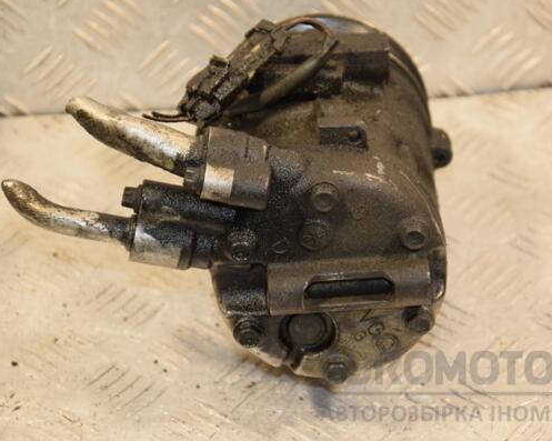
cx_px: 299
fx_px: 2221
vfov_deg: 11.3
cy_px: 220
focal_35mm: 136
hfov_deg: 14.2
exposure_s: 1/125
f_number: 5.3
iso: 800
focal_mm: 80
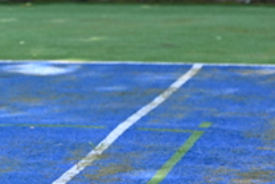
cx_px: -75
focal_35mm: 259
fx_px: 1980
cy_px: -11
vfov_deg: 5.3
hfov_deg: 7.9
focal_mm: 78
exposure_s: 1/640
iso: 1250
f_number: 3.5
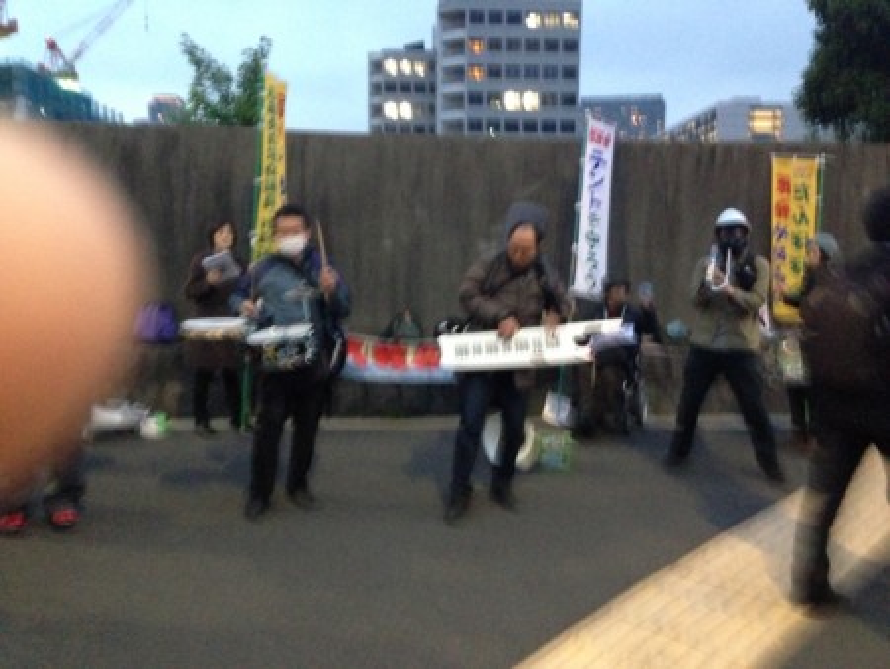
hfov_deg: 55.3
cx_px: 445
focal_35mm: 33
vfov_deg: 43.0
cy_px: 334
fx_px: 849
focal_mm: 4.13
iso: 800
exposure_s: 1/15
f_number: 2.4
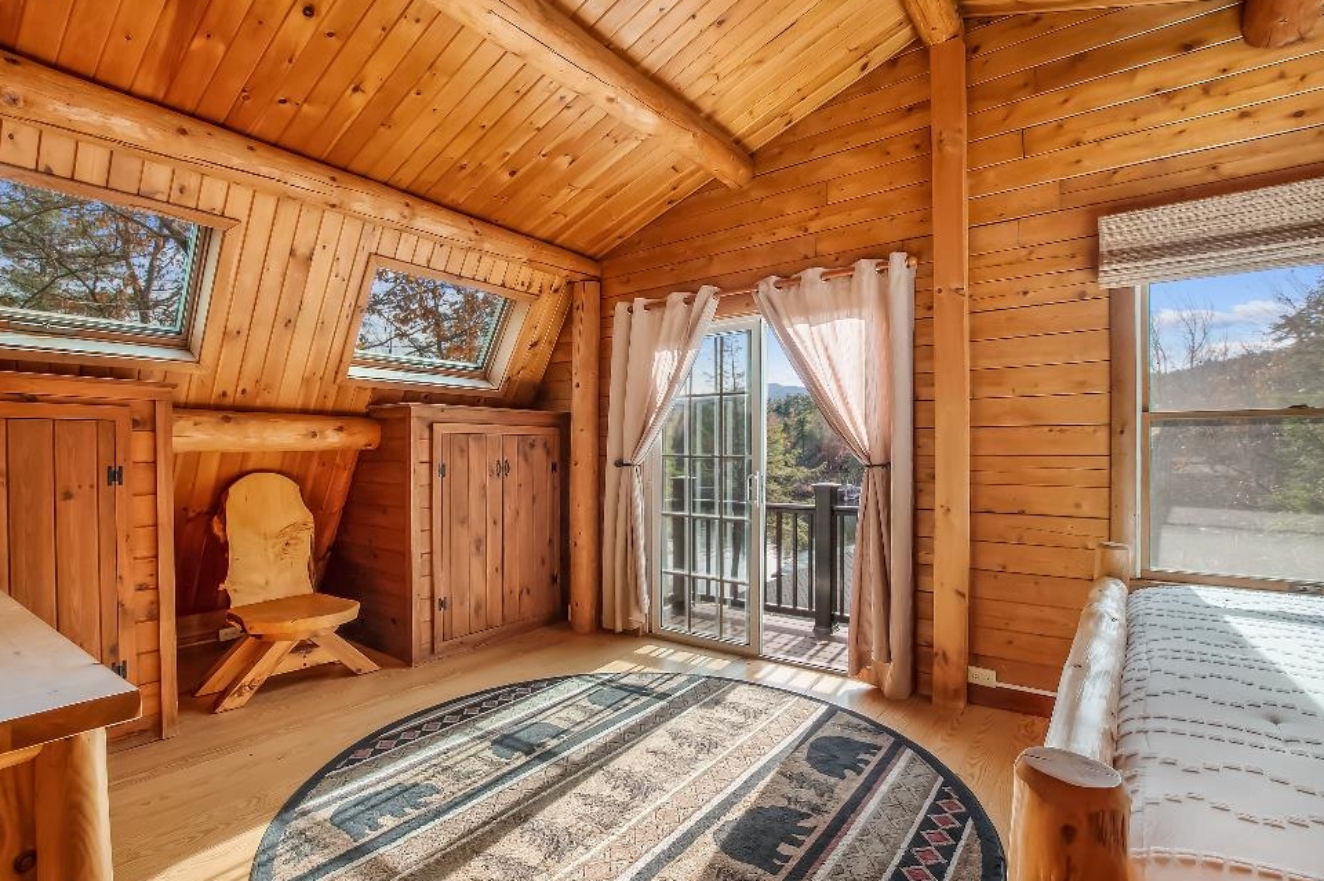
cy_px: 455
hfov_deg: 96.7
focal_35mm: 16
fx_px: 588
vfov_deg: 73.7
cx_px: 632
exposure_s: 1/320
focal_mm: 10
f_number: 10
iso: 320
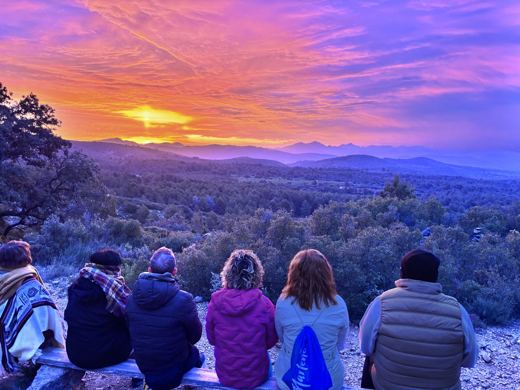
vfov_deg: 53.1
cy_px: 195
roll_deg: +1.1
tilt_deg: -6.5
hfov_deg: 67.3
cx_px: 260
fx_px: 391
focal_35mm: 26
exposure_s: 1/69
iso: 125
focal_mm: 5.96
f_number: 1.6
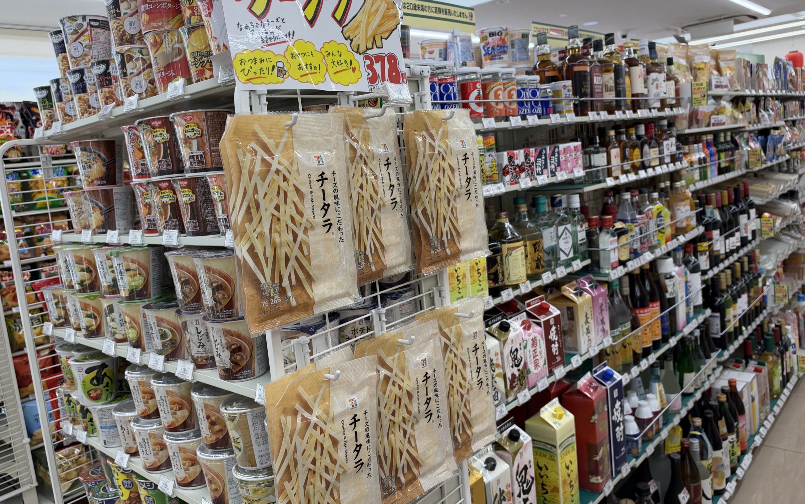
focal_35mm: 27
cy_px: 225
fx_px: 592
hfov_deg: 68.3
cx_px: 378
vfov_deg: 46.0
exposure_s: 1/121
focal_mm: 6.93
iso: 80
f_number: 1.8
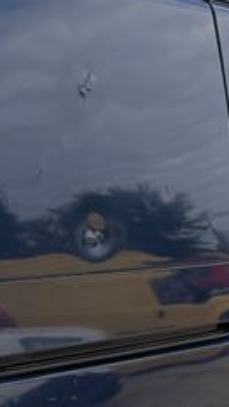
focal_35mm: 114
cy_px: 371
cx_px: 64
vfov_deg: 18.5
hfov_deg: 10.6
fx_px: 1232
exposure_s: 1/1949
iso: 100
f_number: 1.78
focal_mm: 6.76
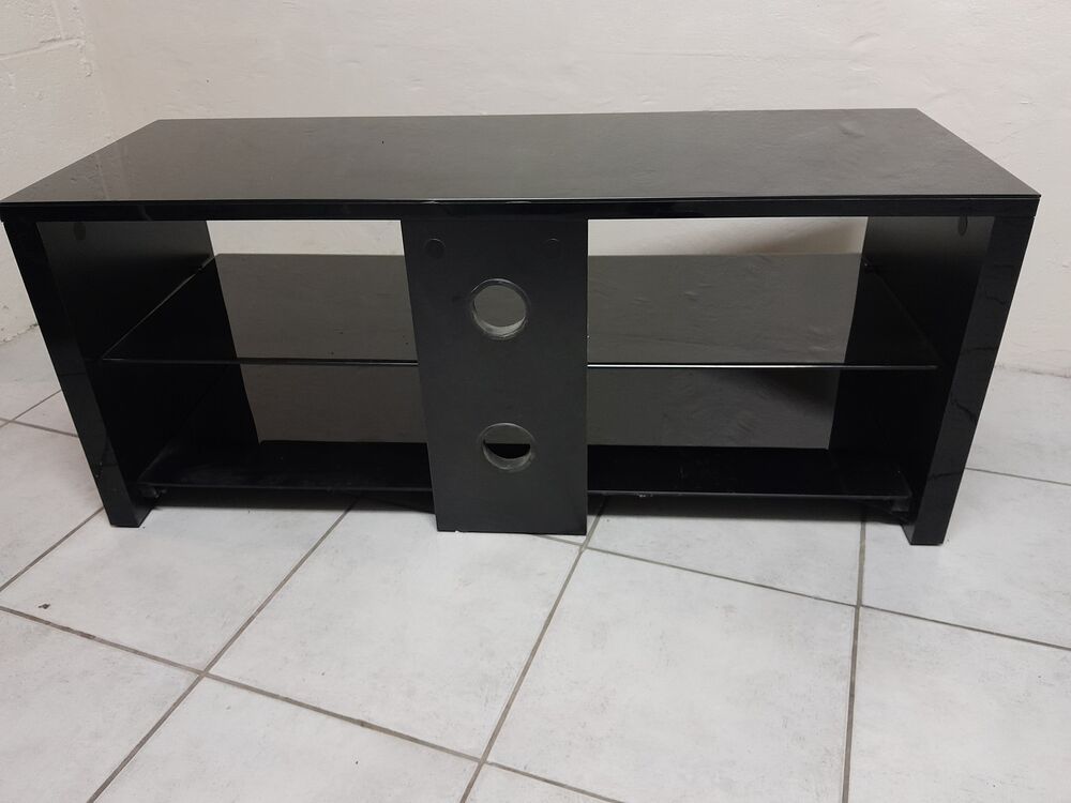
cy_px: 402
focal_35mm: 26
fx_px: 804
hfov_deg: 67.3
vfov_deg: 53.1
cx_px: 536
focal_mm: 3.98
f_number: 1.8
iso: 500
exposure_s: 1/33
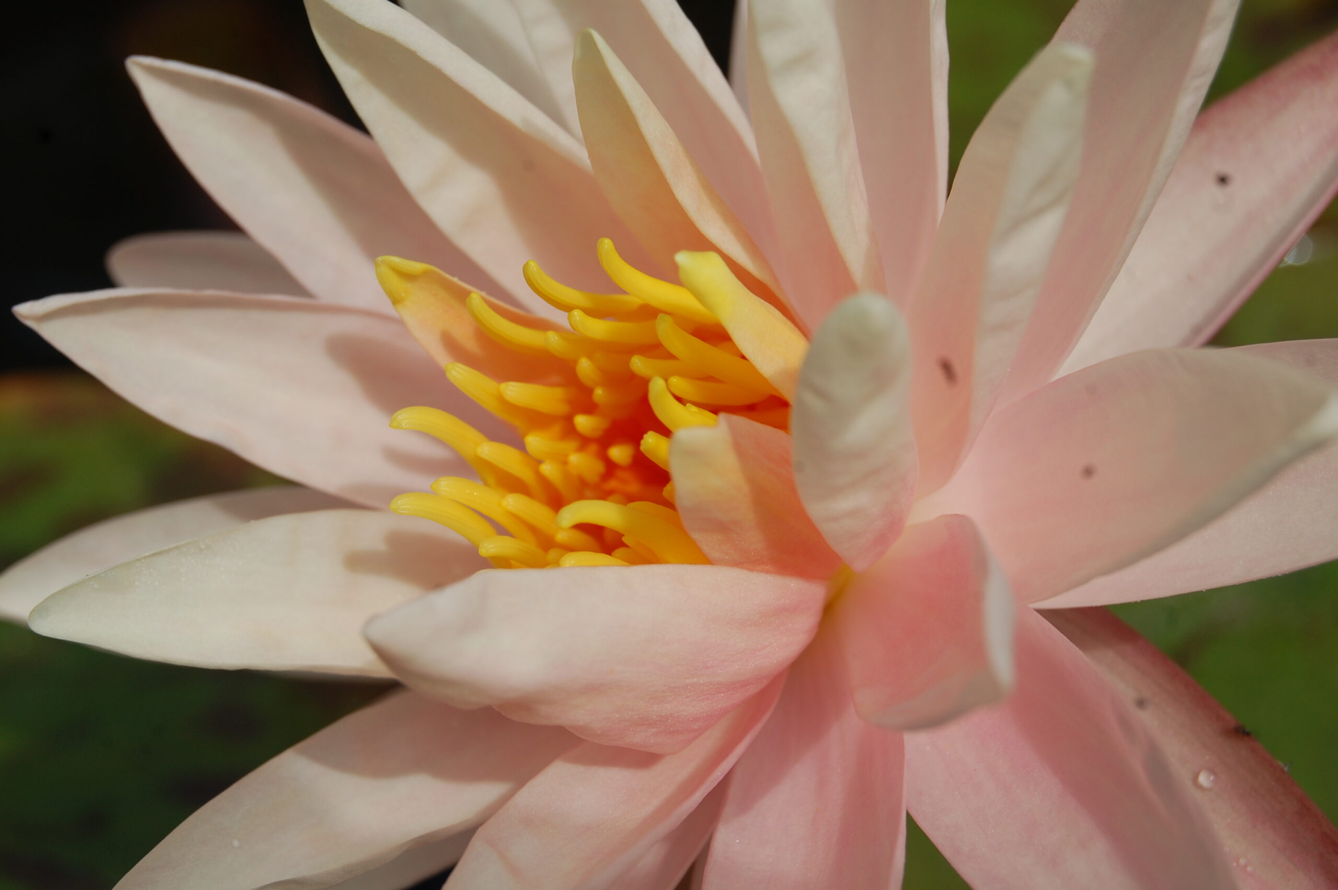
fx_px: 3063
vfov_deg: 16.5
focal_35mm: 82
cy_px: 445
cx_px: 669
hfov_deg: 24.6
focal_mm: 55
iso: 200
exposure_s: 1/400
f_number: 10
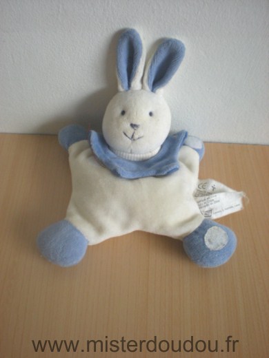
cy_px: 179
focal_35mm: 38
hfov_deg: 37.7
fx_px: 394
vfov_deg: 49.0
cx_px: 134
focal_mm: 6.3
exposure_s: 1/36.6
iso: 200
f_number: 3.1
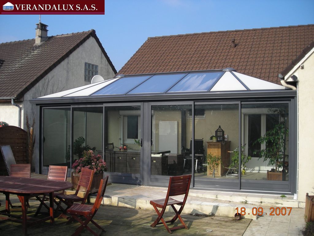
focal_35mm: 38
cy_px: 118
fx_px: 345
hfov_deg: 49.0
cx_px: 157
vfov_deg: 37.7
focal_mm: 6.3
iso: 50
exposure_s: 1/146
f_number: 6.4
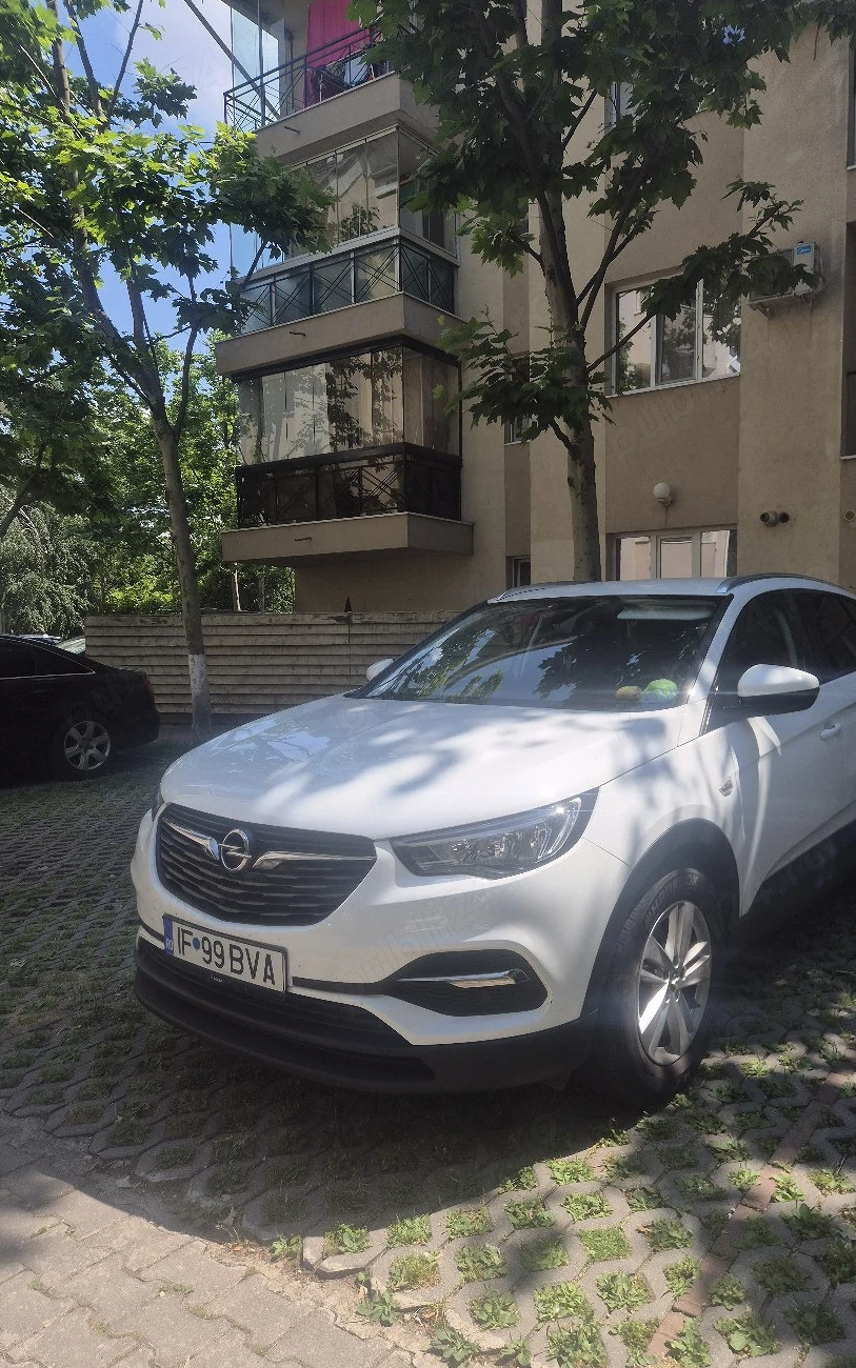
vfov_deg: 72.5
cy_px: 690
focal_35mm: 25
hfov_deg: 49.0
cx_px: 515
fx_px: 933
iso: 25
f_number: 1.8
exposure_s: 1/2000
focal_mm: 5.4
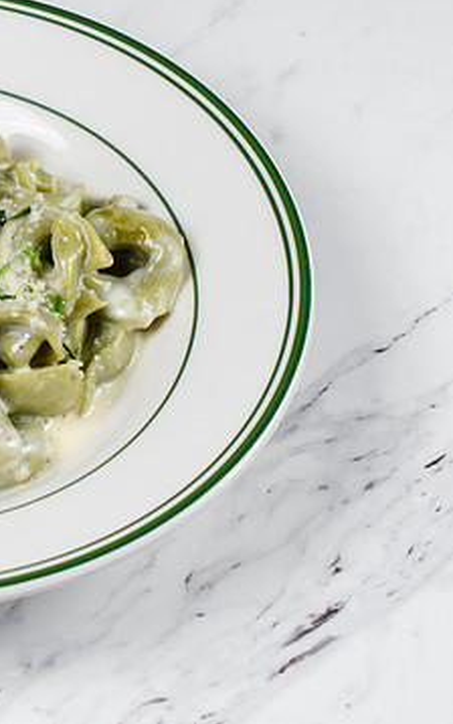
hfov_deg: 11.2
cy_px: 283
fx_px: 2270
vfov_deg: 18.1
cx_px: -100
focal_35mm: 115
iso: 200
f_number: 9
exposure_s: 1/200
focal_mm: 50
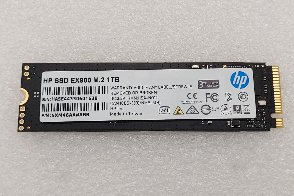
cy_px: 89
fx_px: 506
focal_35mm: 62
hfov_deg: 32.4
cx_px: 148
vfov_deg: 21.9
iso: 50
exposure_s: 1/190
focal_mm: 4.36
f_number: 1.8
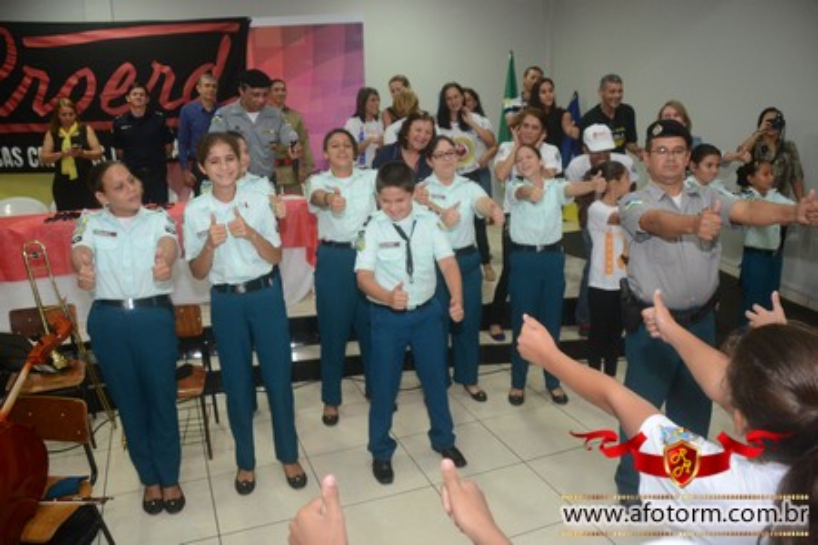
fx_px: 682
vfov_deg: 43.6
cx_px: 409
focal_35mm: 30
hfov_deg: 61.9
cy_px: 272
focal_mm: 20
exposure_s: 1/100
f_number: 3.5
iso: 1600
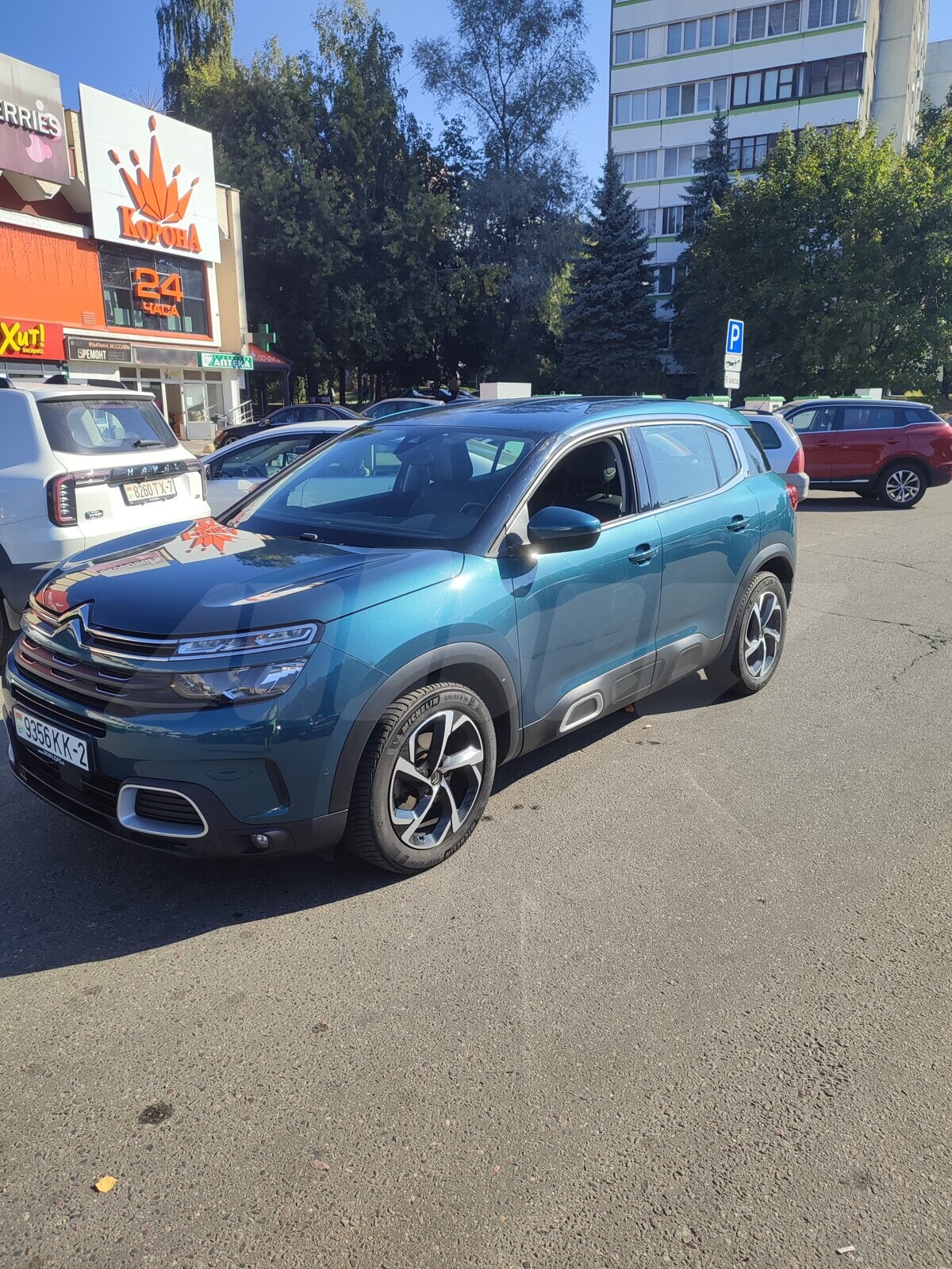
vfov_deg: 71.6
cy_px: 634
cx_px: 476
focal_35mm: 24
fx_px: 880
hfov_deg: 56.8
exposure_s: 1/660
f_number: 1.89
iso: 50
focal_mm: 5.89
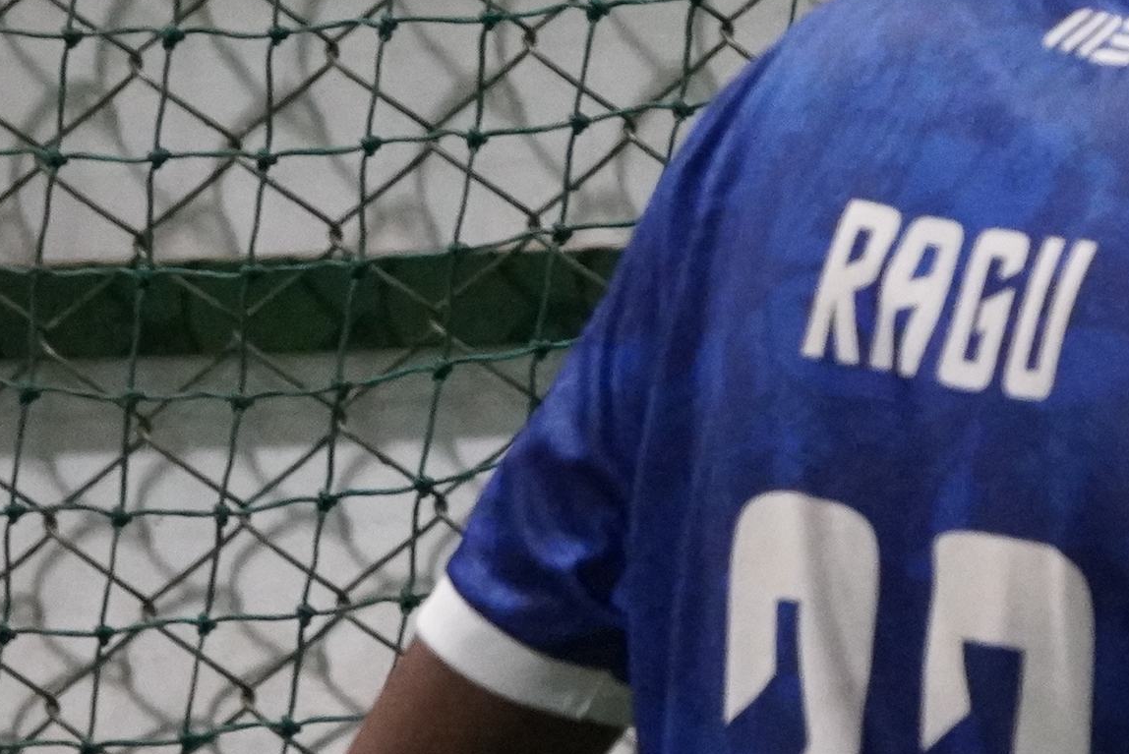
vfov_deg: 1.5
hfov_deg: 2.2
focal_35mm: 925
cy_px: 561
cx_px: 979
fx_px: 29021
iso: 6400
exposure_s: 1/200
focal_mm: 167
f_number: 5.6
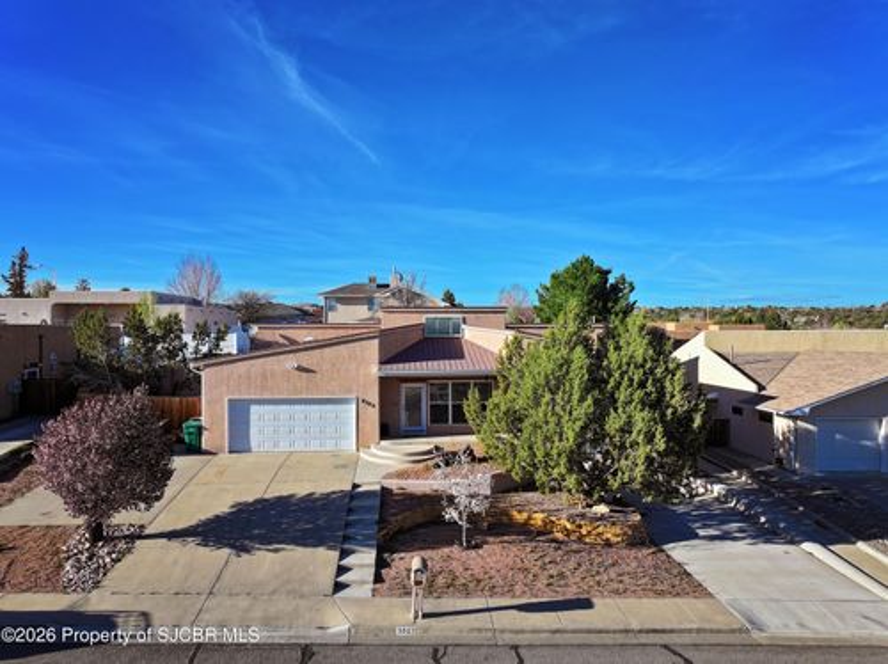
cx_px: 444
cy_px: 332
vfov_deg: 56.7
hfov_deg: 71.6
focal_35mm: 24
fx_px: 615
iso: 100
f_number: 2.8
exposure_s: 1/1600
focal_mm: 12.29
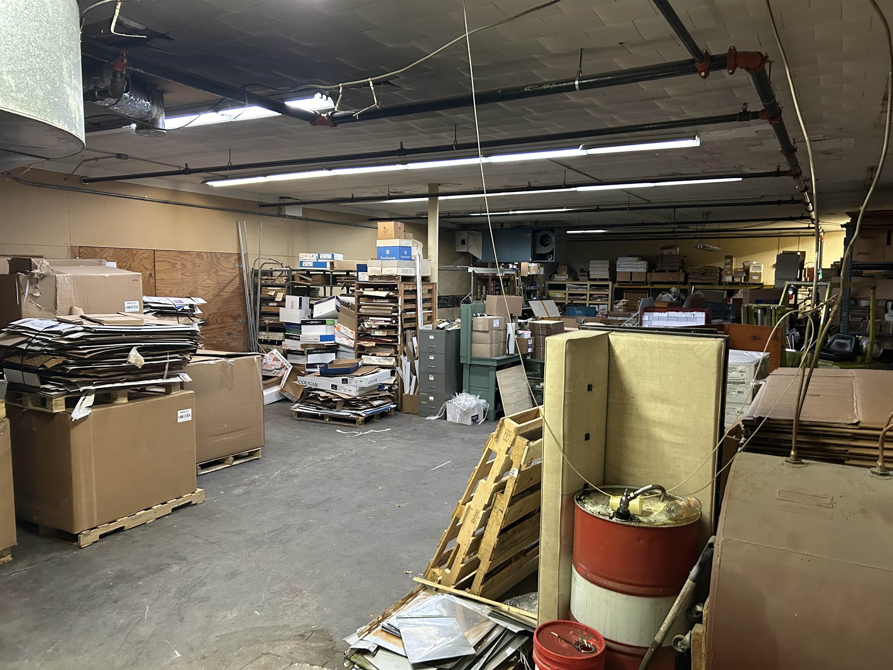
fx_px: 671
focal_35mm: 26
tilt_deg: -4.0
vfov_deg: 53.1
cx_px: 446
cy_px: 335
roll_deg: +0.1
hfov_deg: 67.3
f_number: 1.5
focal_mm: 5.7
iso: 400
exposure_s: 1/40
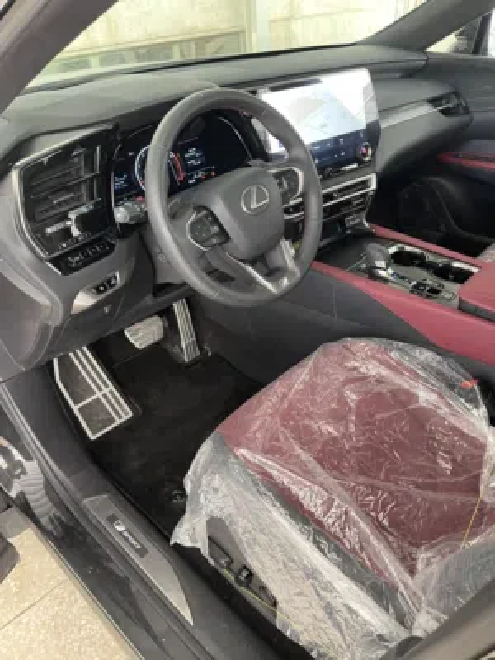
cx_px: 248
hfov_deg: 54.9
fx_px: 477
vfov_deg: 69.4
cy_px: 330
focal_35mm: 25
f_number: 1.6
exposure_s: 1/60
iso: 250
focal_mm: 5.1
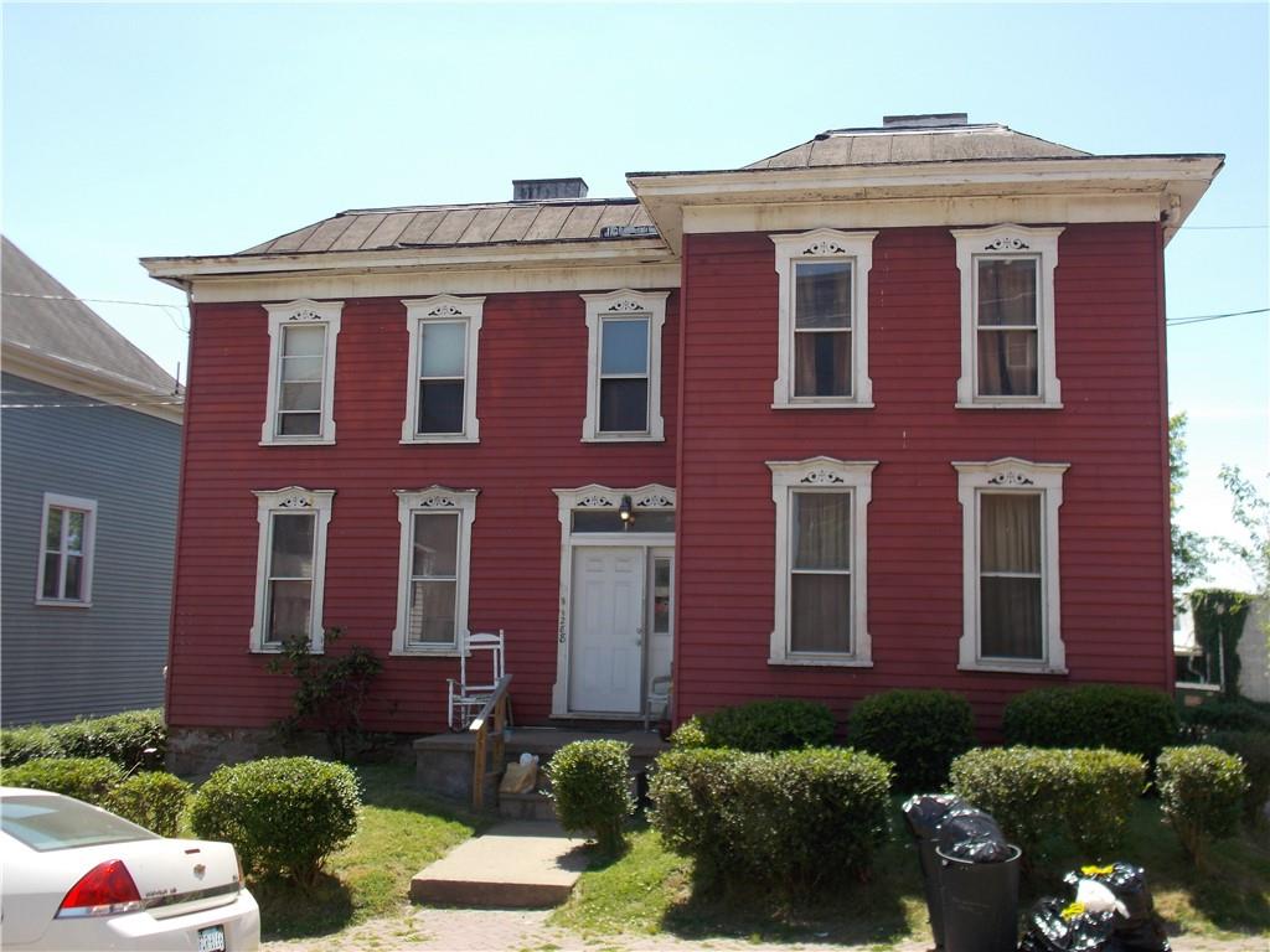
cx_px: 635
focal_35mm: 34
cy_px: 476
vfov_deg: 41.8
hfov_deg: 54.0
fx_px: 1247
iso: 80
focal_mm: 6.1
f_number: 3.4
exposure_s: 1/400
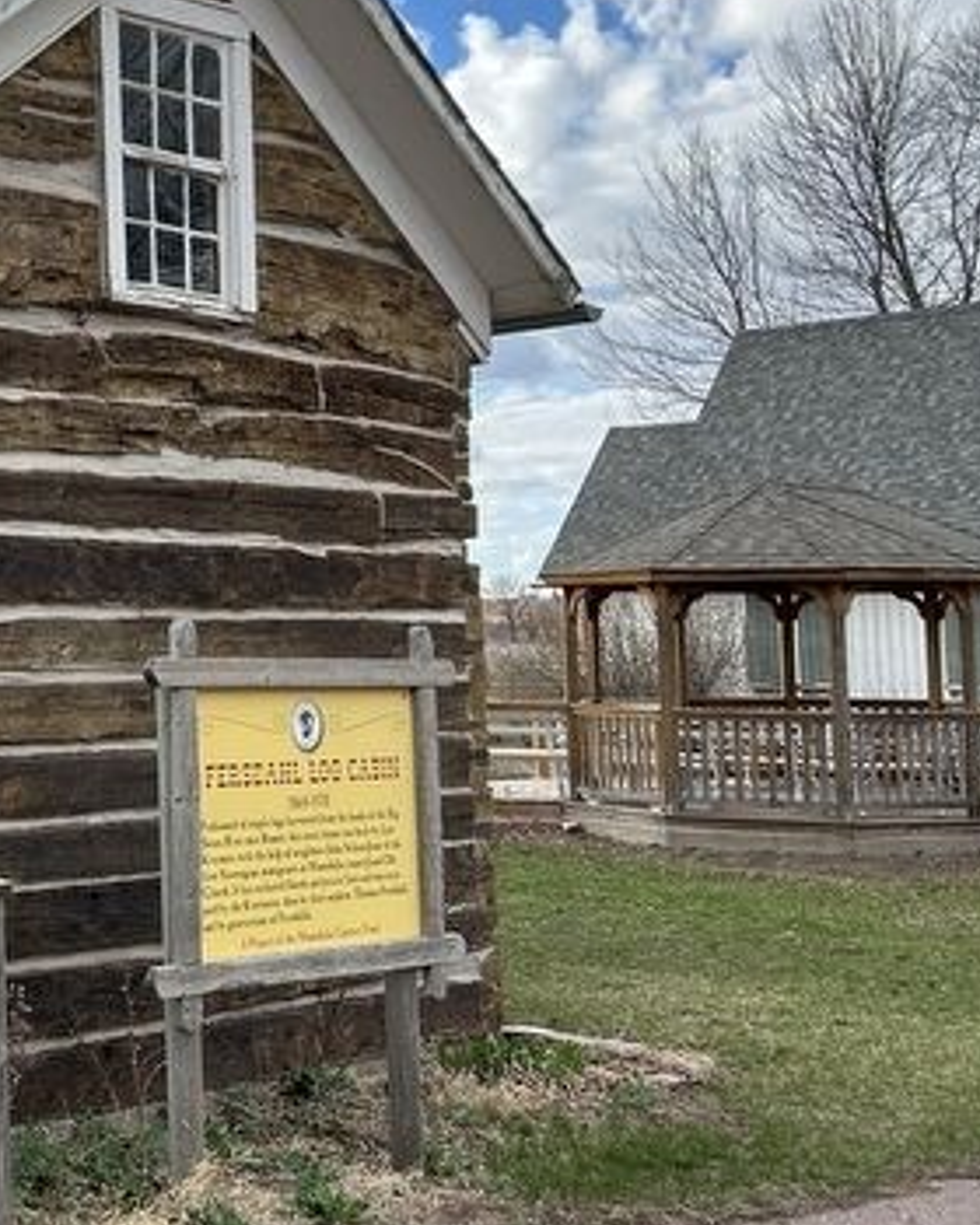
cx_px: -259
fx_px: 2103
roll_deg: -0.7
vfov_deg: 32.3
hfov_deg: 23.5
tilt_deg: +3.9
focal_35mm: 58
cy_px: 438
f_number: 1.5
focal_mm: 5.7
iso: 50
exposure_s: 1/1000
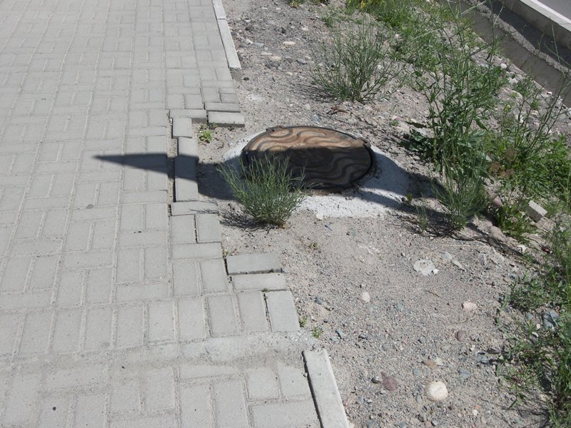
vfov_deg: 37.7
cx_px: 286
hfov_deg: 49.0
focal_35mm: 38
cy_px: 214
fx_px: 627
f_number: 3.2
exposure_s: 1/1250
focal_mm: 8
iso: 50
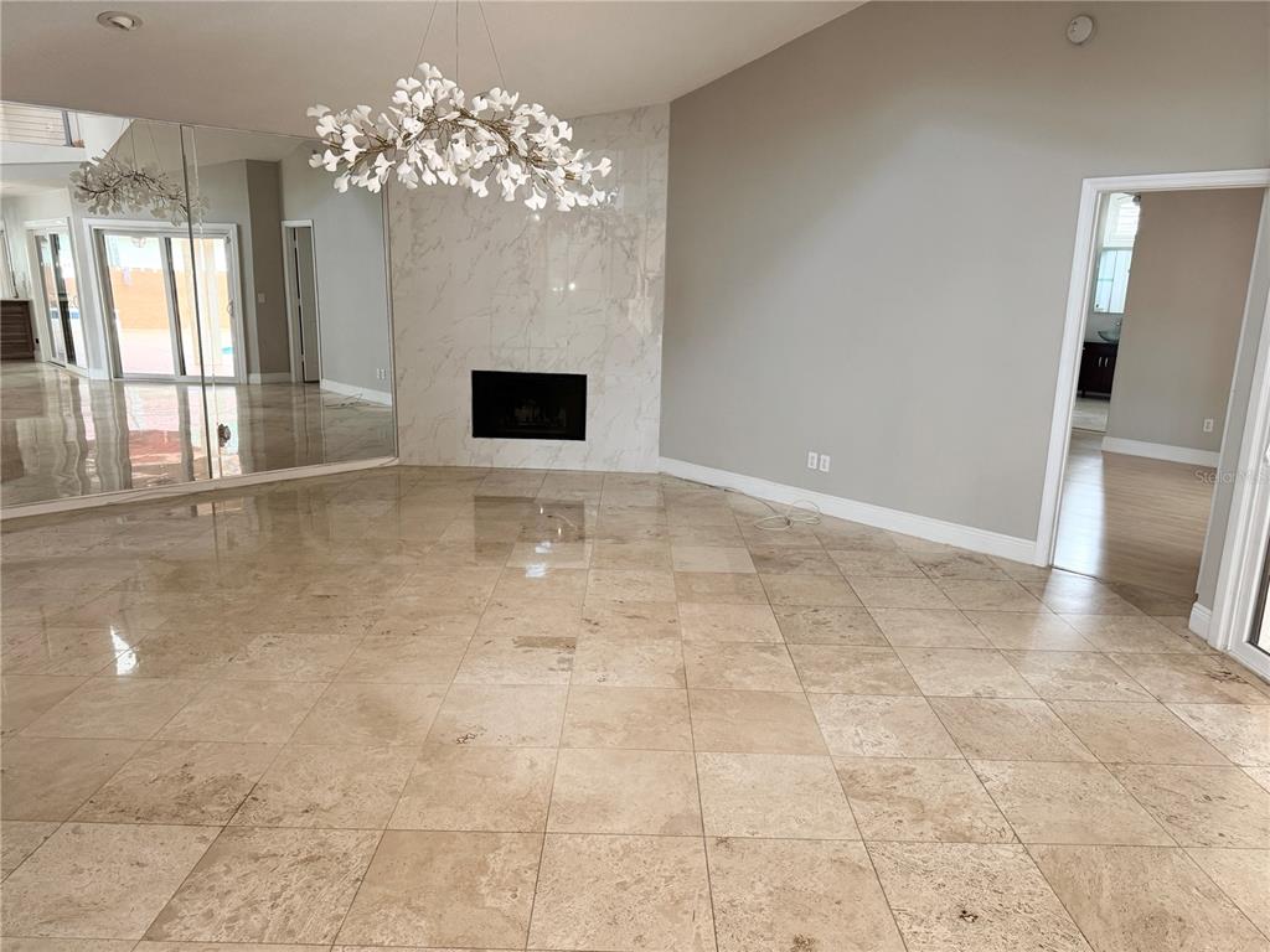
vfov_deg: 56.8
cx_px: 635
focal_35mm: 24
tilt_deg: -13.7
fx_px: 881
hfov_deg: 71.6
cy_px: 476
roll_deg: -1.1
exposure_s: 1/60
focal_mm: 6.76
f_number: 1.78
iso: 200
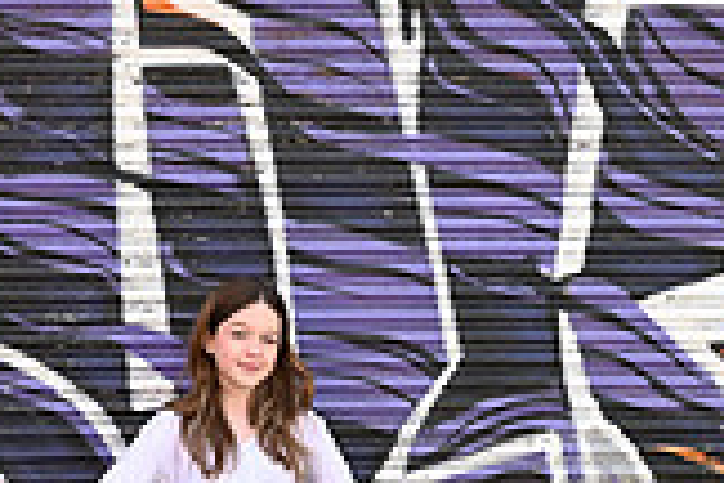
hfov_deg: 23.5
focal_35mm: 86
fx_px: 1729
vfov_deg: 15.6
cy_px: 474
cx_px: 228
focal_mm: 24
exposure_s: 1/320
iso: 800
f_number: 7.1
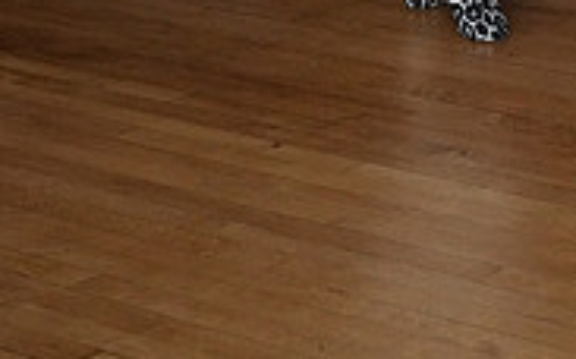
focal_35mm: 139
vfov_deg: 8.6
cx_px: 603
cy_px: -491
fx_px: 2180
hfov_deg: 14.8
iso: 5000
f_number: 5.6
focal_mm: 43
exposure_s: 1/200
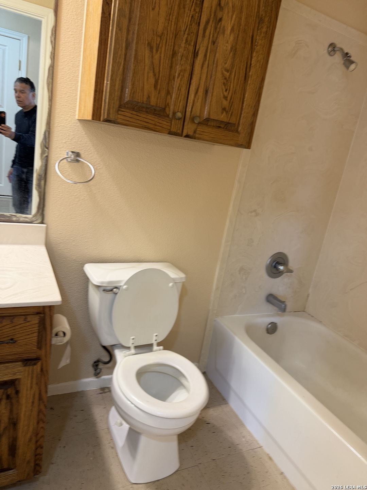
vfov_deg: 71.6
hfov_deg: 56.8
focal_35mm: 24
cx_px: 184
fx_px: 339
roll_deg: -8.2
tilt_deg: -15.5
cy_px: 245
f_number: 1.78
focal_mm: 6.76
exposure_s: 1/60
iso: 125
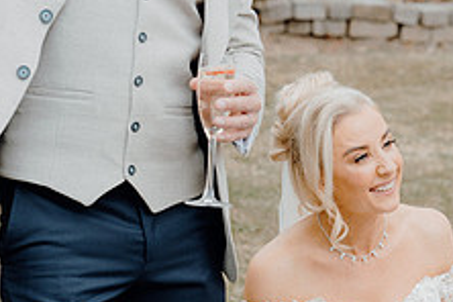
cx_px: 380
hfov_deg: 11.2
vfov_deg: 7.5
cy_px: 313
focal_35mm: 183
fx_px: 2303
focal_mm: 70
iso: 125
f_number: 3.5
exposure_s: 1/640
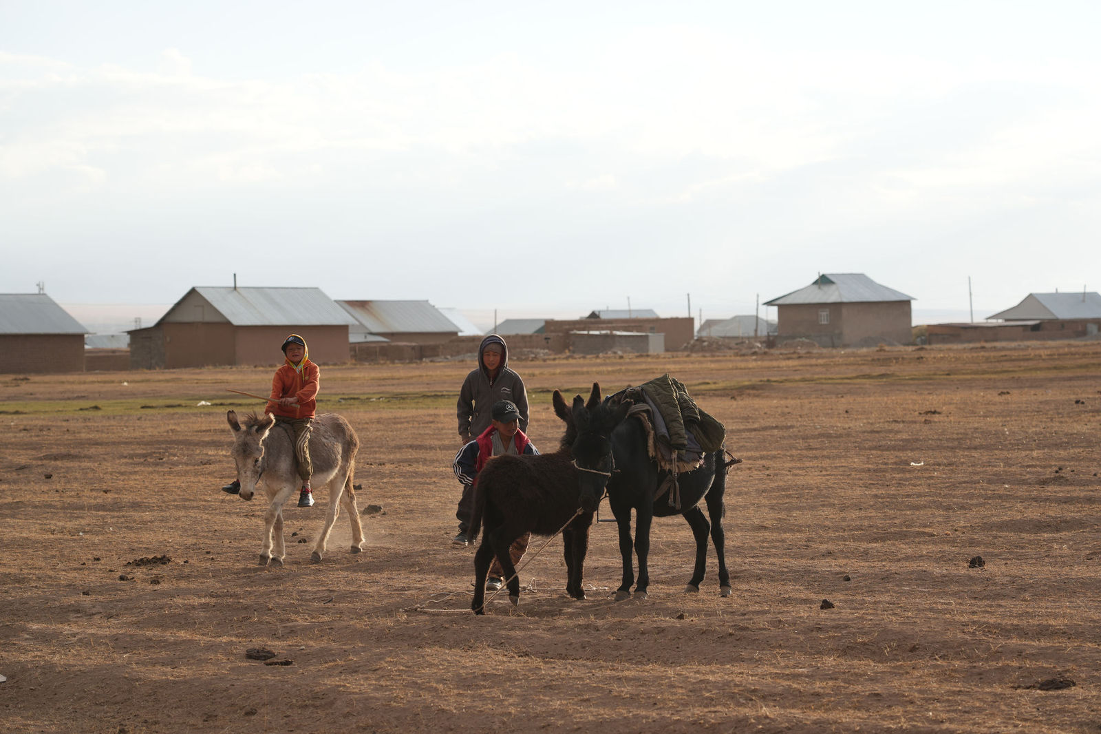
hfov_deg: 19.5
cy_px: 367
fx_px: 3210
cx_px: 550
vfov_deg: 13.0
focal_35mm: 105
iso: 100
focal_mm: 105
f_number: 5.6
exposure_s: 1/320
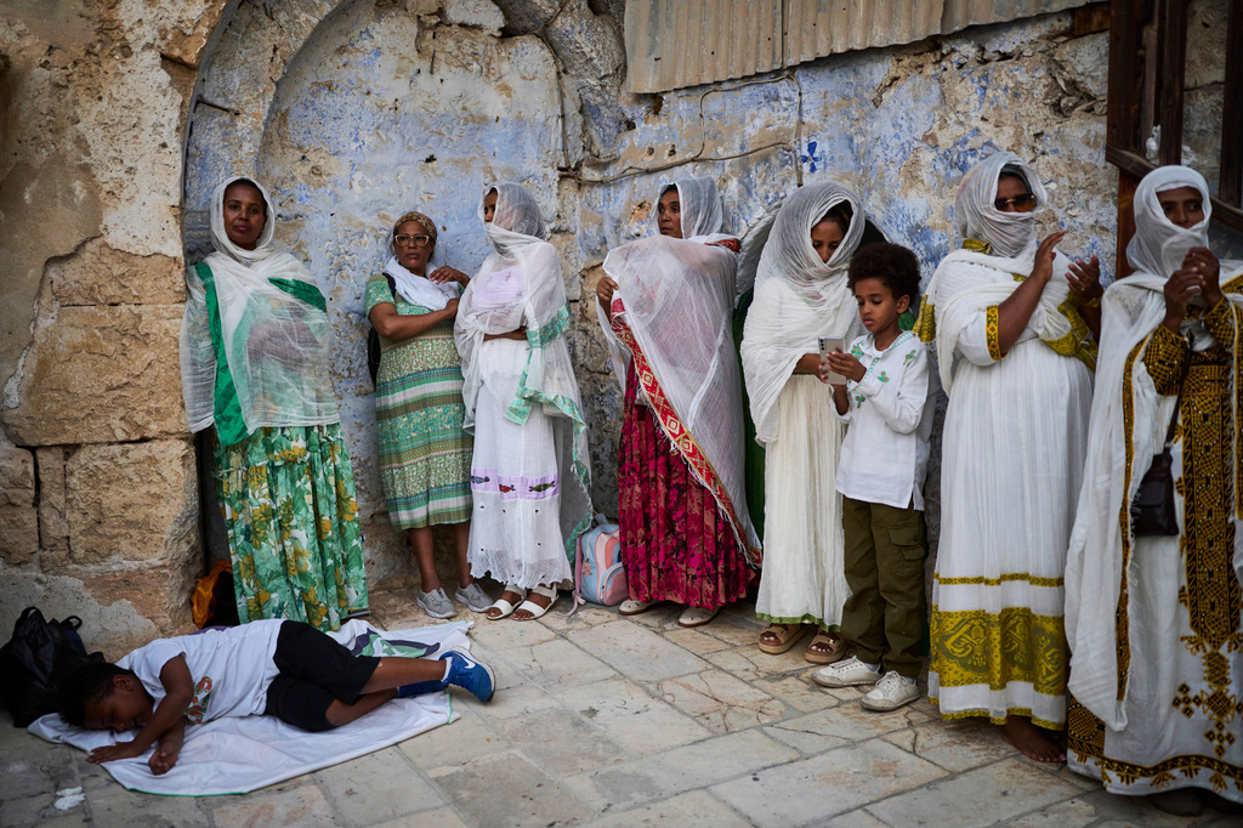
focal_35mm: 35
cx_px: 622
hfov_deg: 54.4
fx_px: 1208
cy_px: 414
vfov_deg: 37.8
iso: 1250
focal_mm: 35
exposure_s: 1/400
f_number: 1.6
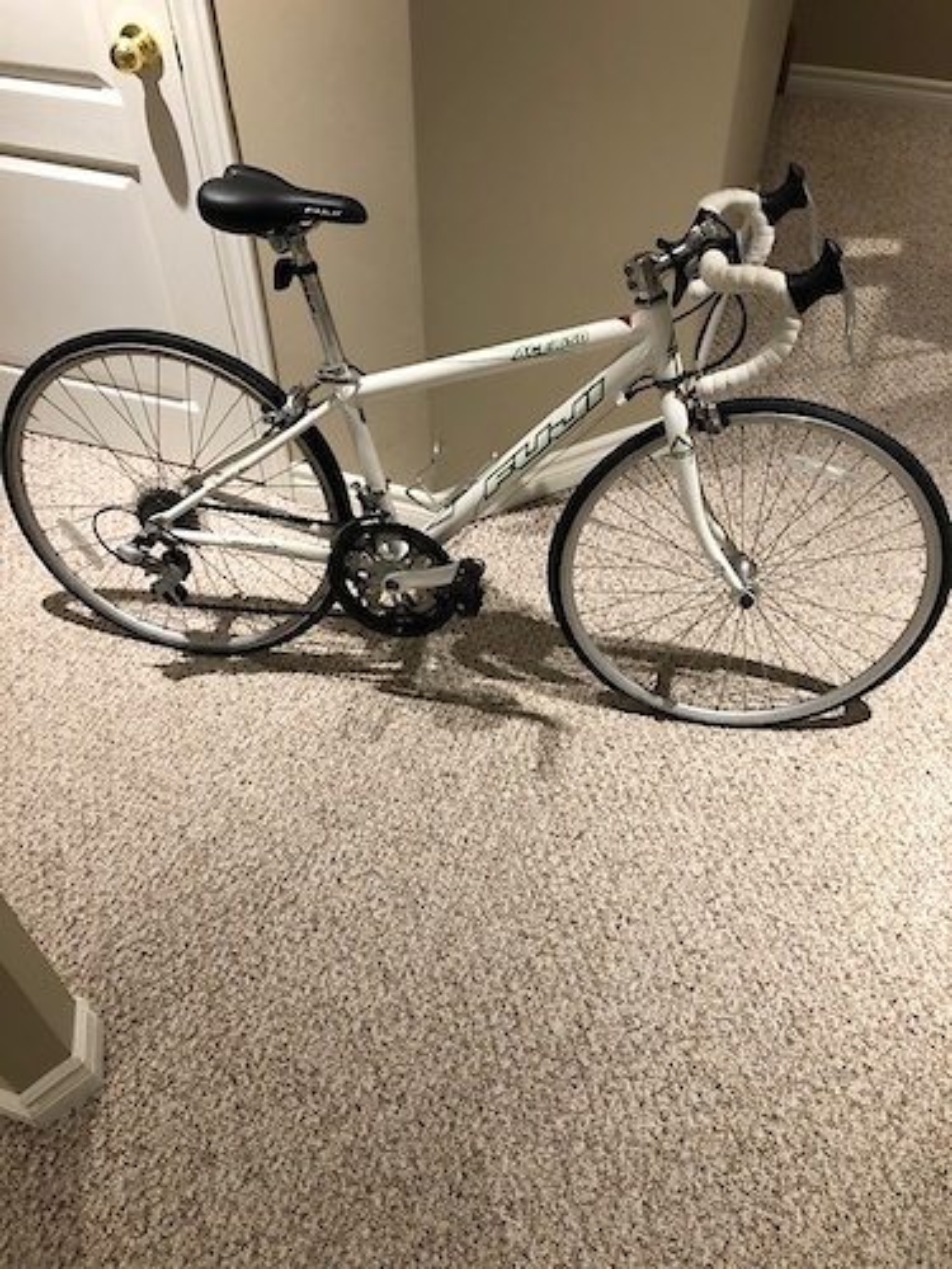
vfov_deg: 63.4
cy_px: 634
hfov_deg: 49.7
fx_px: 1027
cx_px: 476
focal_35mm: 28
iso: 64
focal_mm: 3.99
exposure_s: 1/15
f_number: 1.8
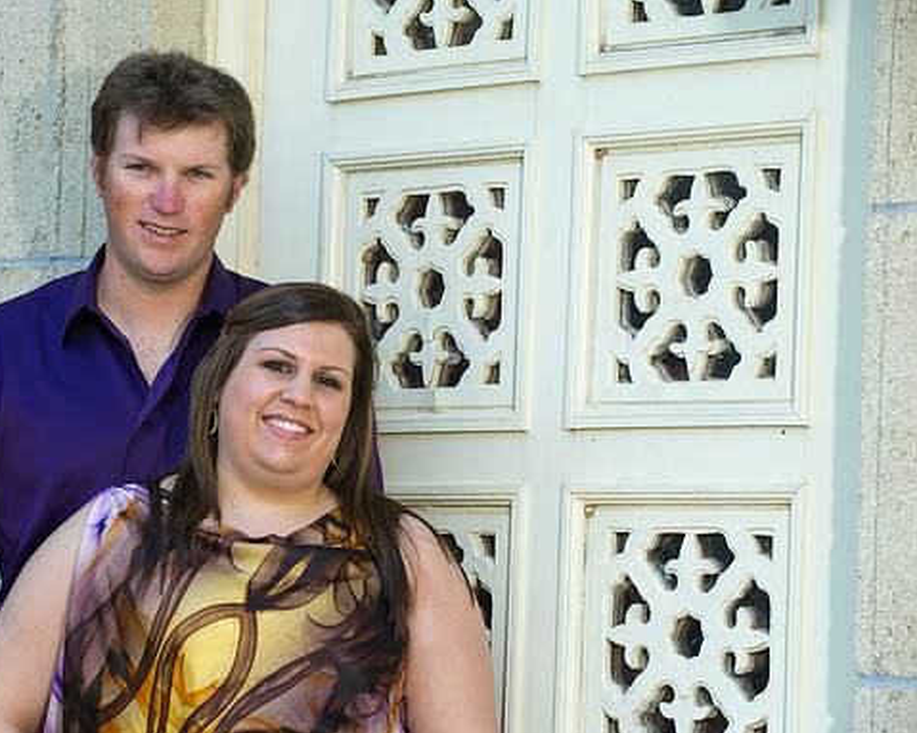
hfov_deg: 13.6
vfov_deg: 10.9
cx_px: 375
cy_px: 367
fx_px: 3853
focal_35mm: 142
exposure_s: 1/80
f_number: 5.6
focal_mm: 125
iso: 400
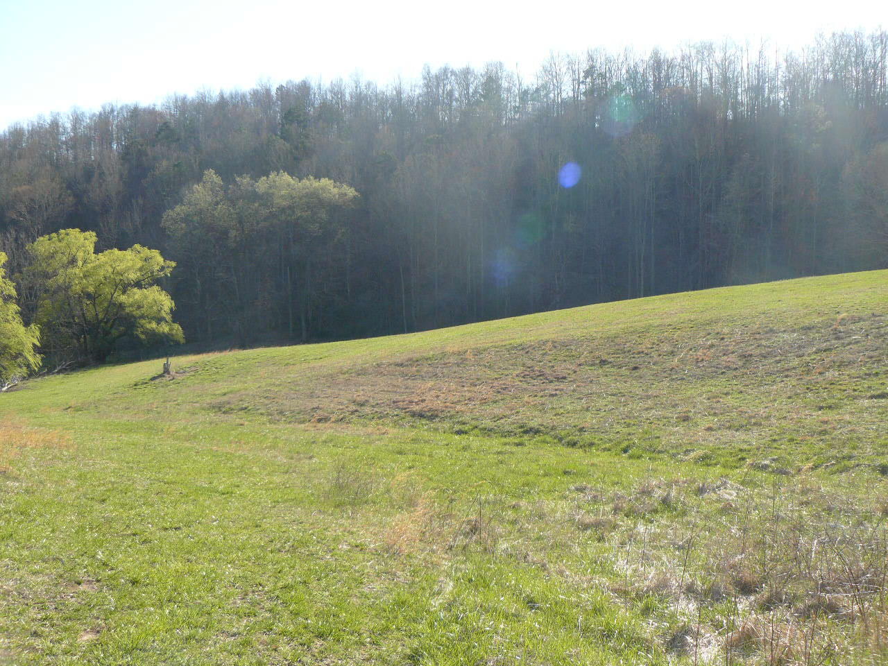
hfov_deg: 51.4
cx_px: 444
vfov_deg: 39.7
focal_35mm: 36
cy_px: 333
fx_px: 924
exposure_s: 1/500
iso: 100
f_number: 3.2
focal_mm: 6
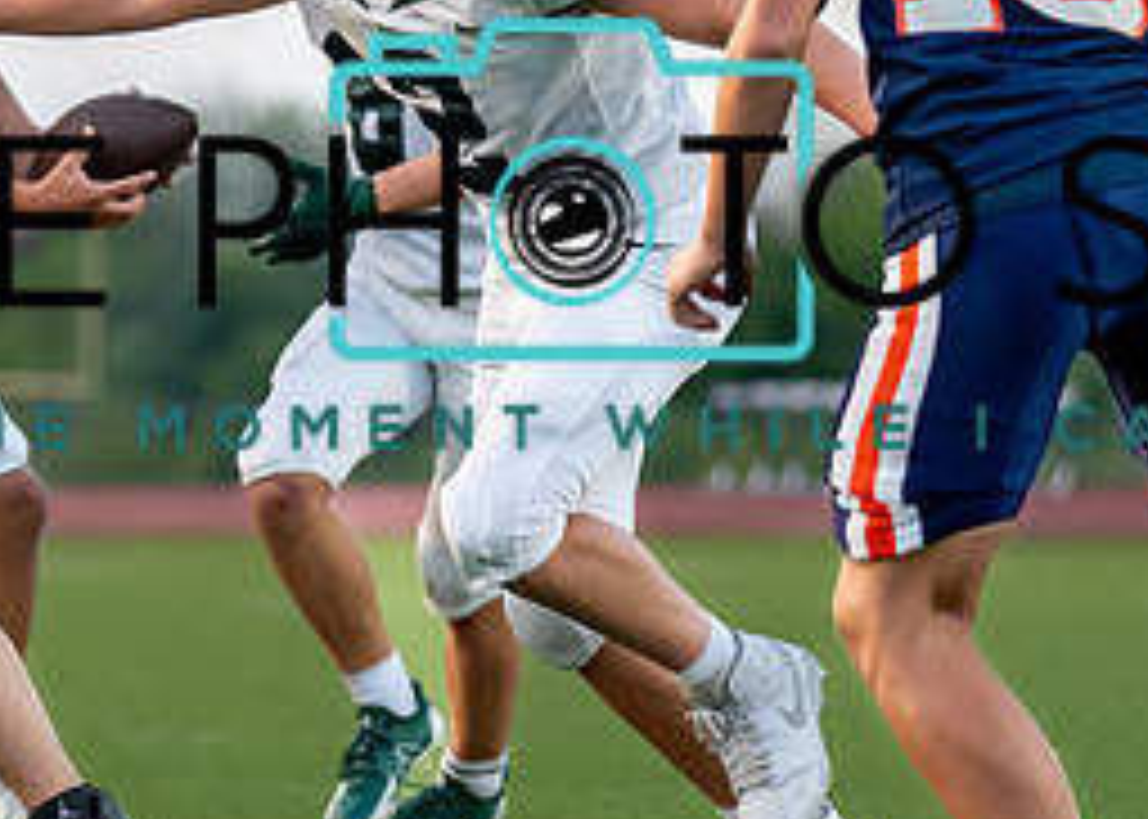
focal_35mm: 538
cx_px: -492
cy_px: 223
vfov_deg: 2.7
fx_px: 17536
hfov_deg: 3.7
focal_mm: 120
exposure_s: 1/1000
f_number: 2.8
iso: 1000
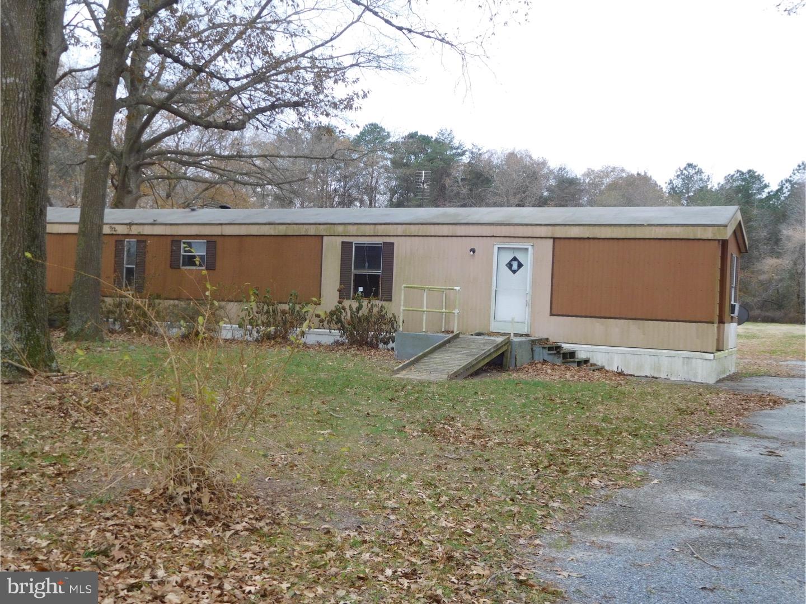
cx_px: 403
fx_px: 931
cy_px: 302
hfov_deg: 46.8
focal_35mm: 40
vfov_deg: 36.0
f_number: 3.9
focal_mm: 7.1
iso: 200
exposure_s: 1/30
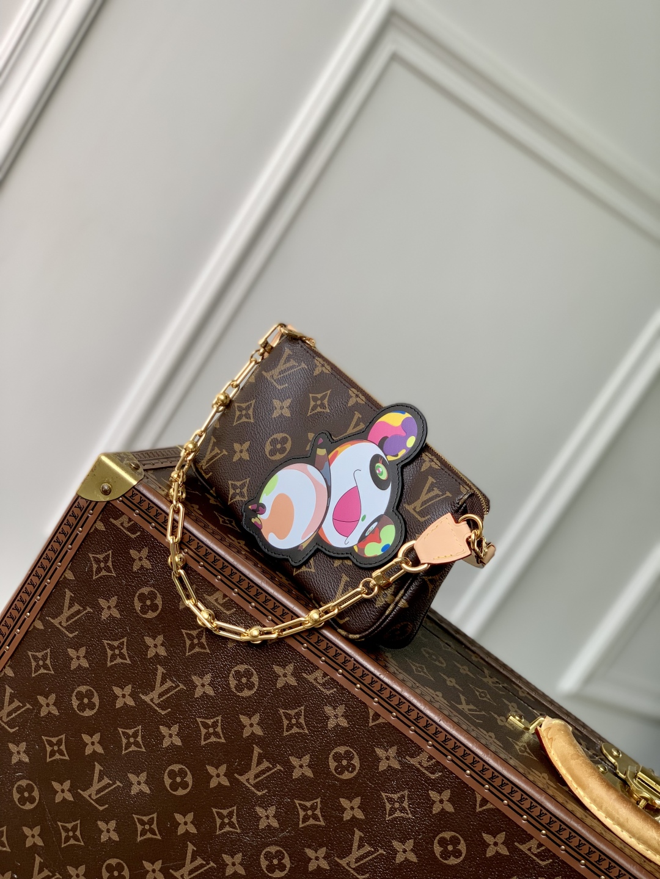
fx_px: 1322
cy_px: 440
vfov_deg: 36.8
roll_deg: -32.9
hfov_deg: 28.0
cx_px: 330
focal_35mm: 52
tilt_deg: -11.3
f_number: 2.4
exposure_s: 1/122
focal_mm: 6
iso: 16
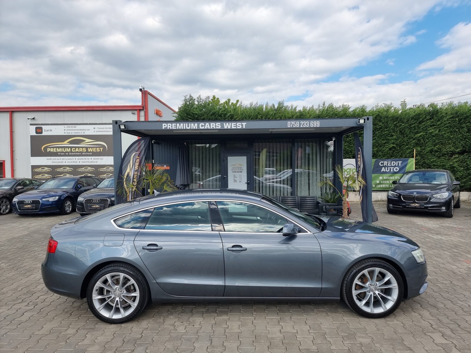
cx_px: 236
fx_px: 327
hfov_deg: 71.6
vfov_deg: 56.8
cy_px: 176
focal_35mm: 24
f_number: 1.8
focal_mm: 6.7
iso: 50
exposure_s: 1/548
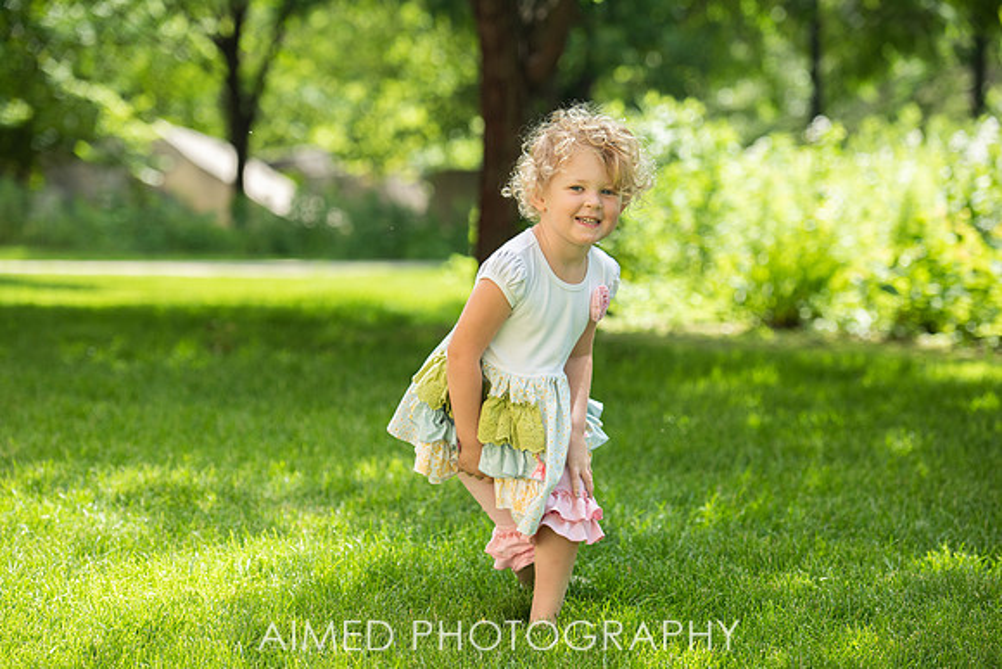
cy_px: 334
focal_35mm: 105
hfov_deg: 19.5
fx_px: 2923
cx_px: 501
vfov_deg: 13.0
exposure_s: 1/640
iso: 200
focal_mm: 105
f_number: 4
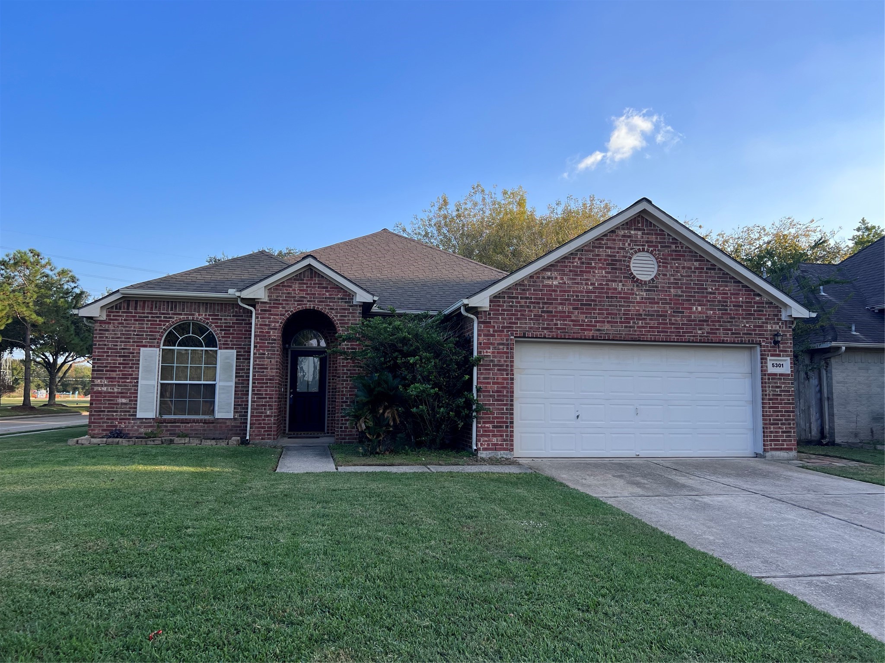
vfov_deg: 53.1
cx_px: 442
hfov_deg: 67.3
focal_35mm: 26
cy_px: 332
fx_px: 665
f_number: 1.5
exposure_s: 1/1838
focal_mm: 5.7
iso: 50
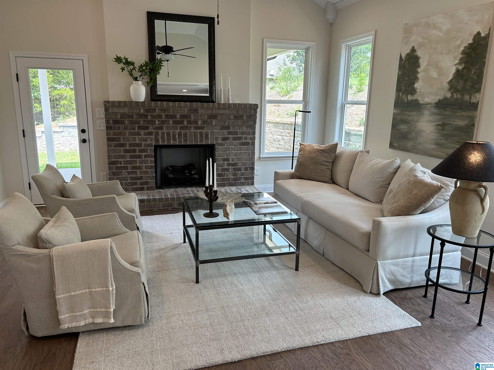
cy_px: 185
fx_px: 371
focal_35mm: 26
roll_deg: +0.2
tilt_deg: -12.5
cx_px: 247
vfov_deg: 53.1
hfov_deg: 67.3
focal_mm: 5.7
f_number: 1.5
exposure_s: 1/163
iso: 50
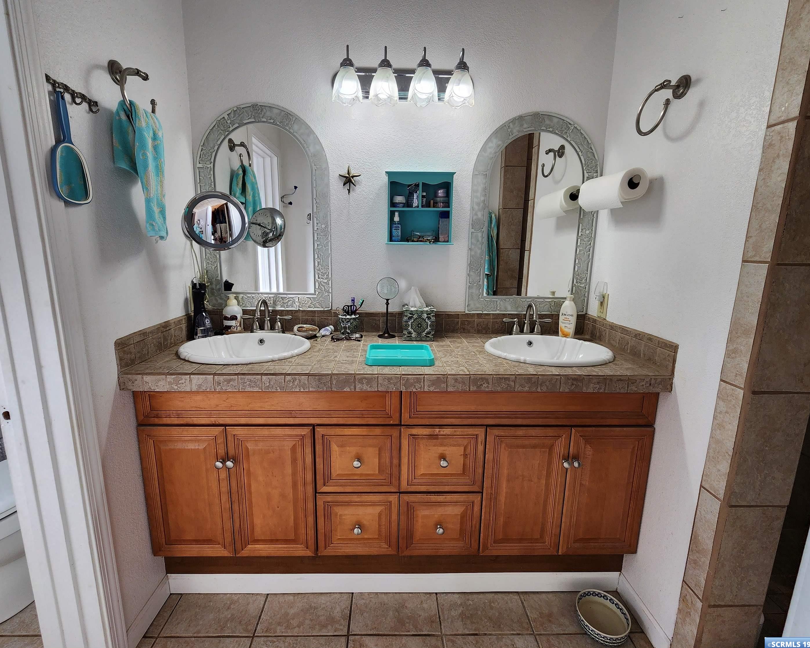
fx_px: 336
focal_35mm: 14
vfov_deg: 88.0
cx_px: 395
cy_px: 316
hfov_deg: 100.7
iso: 100
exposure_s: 1/120
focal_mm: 2.2
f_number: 2.2
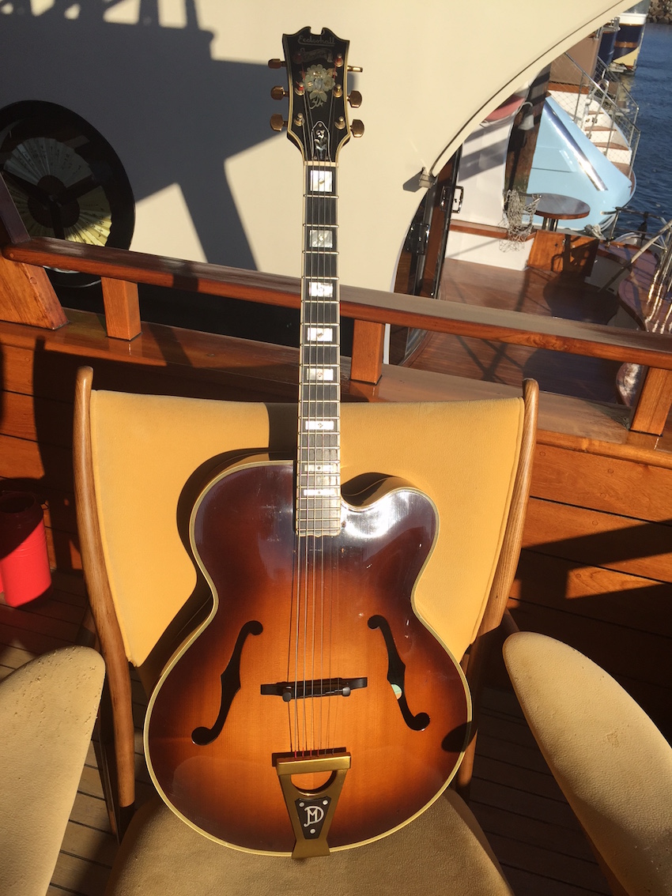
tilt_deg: -30.0
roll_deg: -4.9
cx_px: 336
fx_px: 751
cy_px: 448
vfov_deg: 61.7
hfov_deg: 48.2
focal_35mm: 29
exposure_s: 1/2639
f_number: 2.2
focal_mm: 4.15
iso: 32
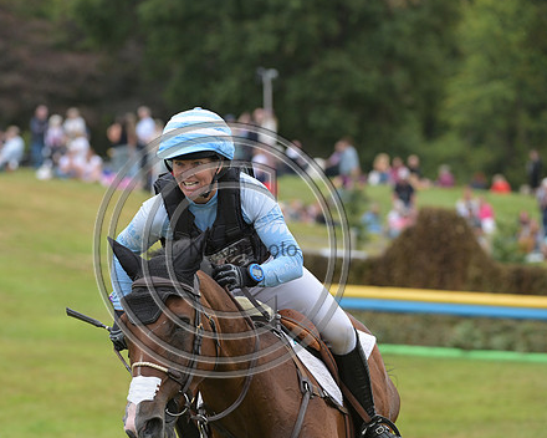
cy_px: 232
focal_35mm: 260
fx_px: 4209
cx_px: 208
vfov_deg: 6.0
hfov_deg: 7.4
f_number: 5.6
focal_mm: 210
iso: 1100
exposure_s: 1/1250
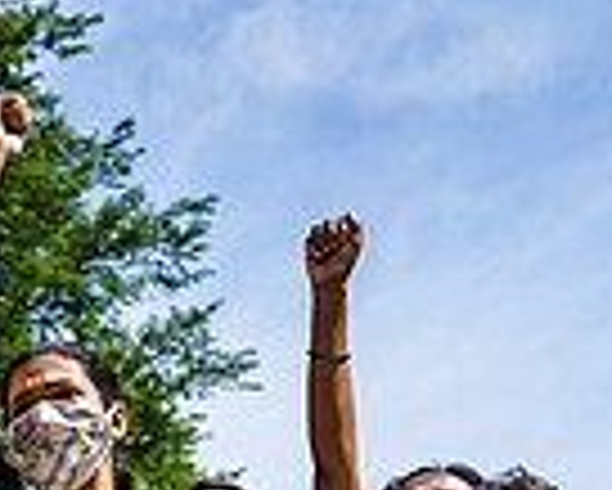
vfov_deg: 14.3
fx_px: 1740
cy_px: 861
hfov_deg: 19.4
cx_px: 4
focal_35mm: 96
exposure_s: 1/3200
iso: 200
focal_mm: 24
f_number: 2.8
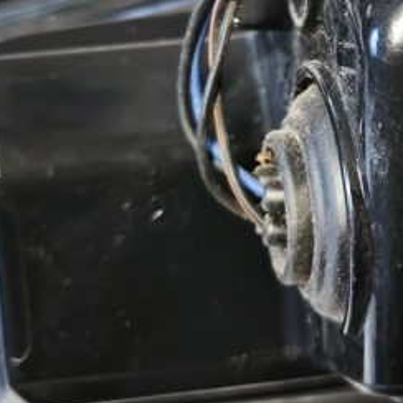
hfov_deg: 20.6
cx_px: 416
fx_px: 1067
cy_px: 66
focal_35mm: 81
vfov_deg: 21.1
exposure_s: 1/33.3
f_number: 1.7
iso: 640
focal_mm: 5.35
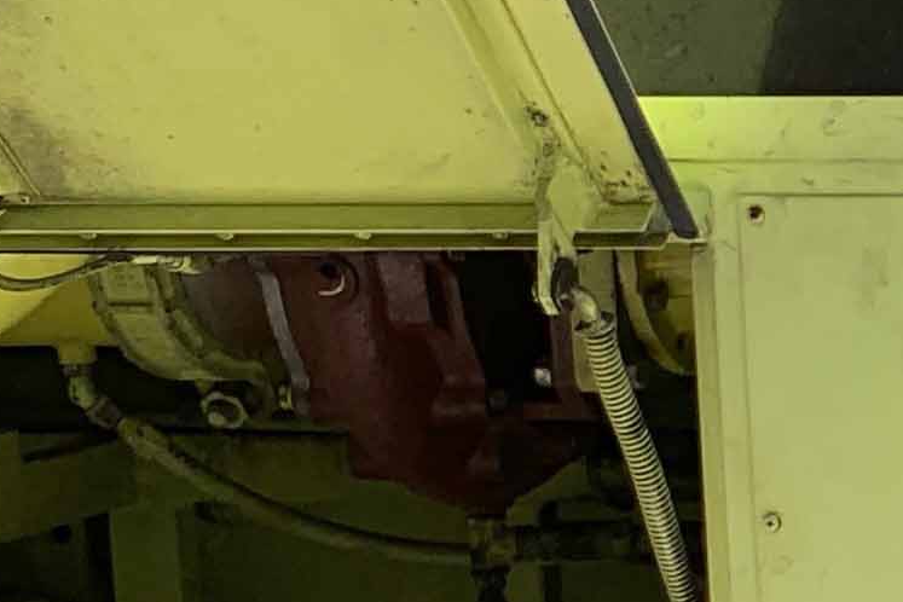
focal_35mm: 146
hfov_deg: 11.1
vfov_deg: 9.4
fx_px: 3662
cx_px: 2361
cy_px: 330
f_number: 1.8
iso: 25
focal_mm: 4.25
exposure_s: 1/1689
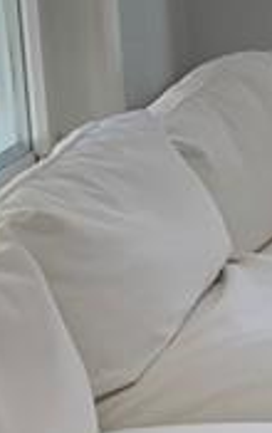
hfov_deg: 7.1
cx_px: 875
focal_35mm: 161
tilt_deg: -15.4
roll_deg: -1.2
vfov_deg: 13.0
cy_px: 191
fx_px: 1902
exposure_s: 1/121
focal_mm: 4.25
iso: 100
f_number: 1.8
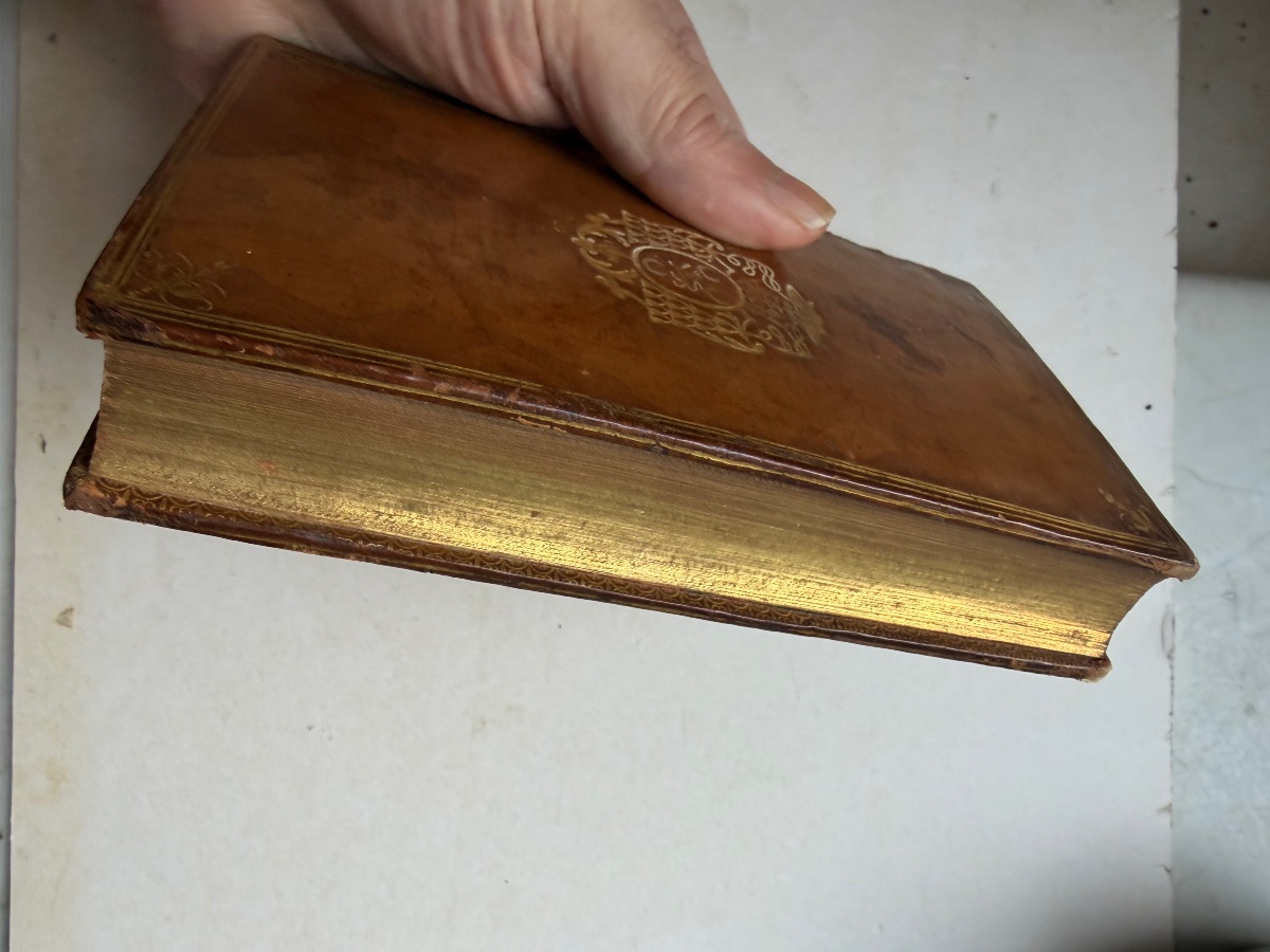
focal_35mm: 24
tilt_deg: -88.7
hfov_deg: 71.6
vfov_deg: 56.8
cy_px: 476
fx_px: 881
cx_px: 635
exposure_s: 1/121
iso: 125
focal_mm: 2.22
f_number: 2.2
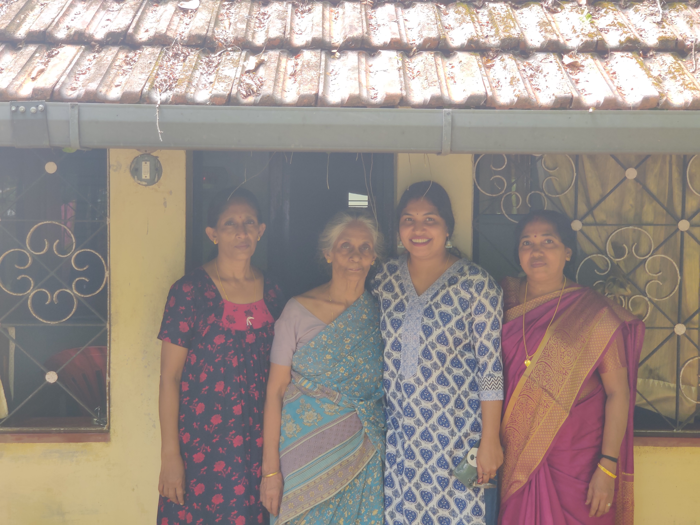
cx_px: 350
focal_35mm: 66
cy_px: 262
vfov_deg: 22.3
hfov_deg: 29.4
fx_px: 1335
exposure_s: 1/100
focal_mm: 6.22
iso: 200
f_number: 2.2
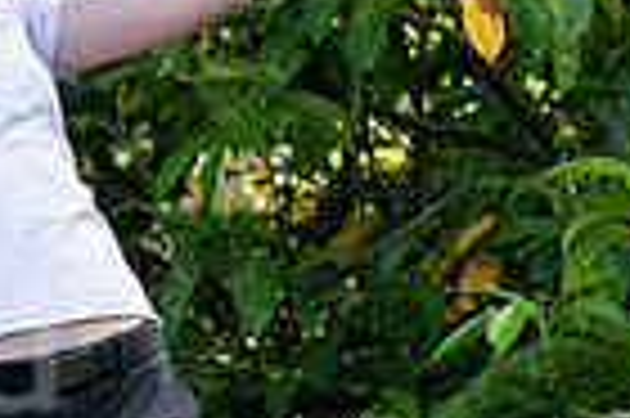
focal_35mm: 1620
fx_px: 28317
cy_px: 380
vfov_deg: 0.8
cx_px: -518
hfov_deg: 1.3
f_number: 6.3
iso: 2000
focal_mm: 260
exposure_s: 1/1000
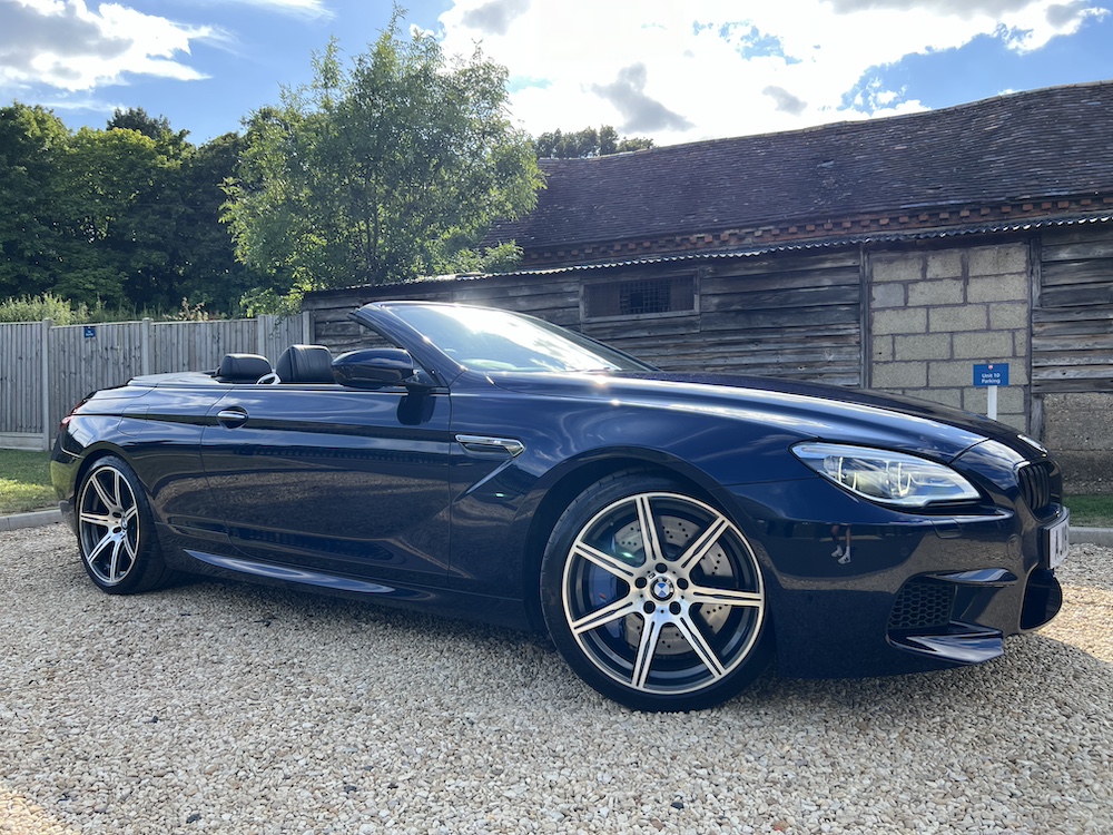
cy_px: 418
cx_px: 556
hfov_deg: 67.3
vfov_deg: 53.1
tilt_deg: -1.5
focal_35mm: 26
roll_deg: +1.7
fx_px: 836
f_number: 1.5
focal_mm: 5.7
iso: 50
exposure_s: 1/1029
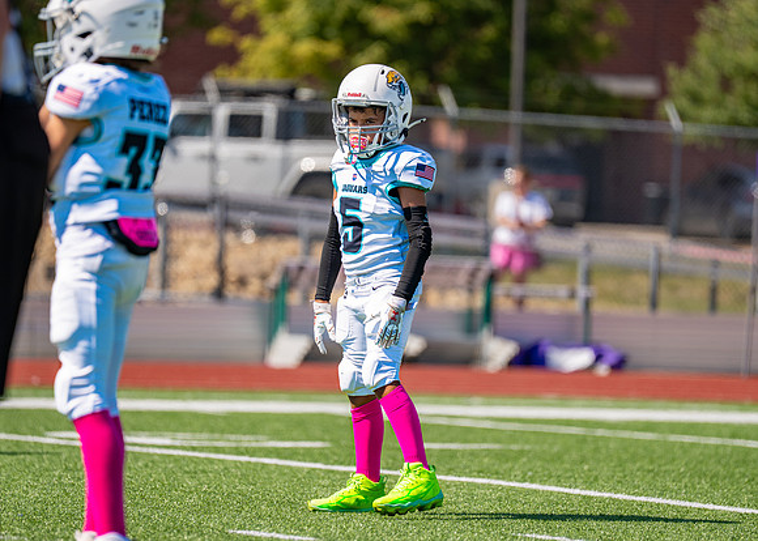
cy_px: 273
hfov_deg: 7.6
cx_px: 374
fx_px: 5744
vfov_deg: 5.4
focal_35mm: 267
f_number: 2.8
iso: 100
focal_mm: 200
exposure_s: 1/2000
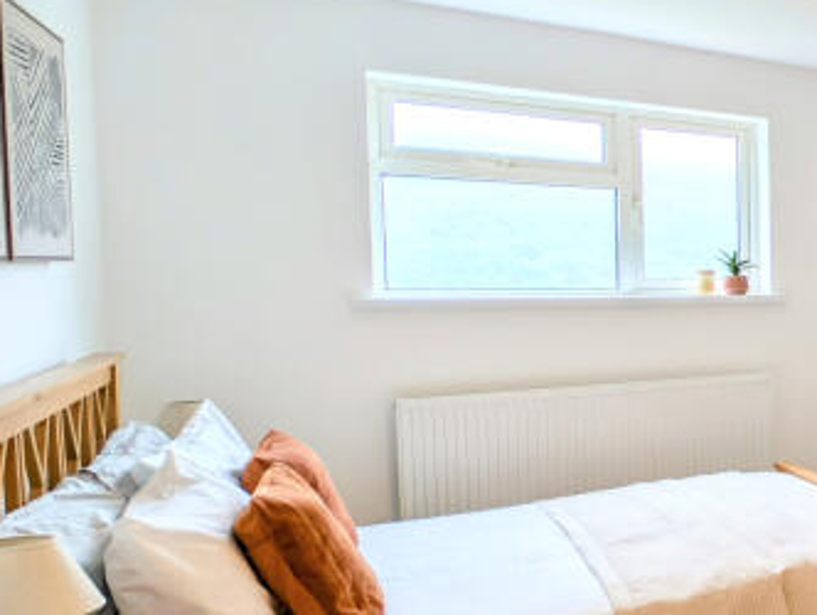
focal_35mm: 37
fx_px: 875
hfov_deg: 32.9
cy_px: 323
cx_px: 1120
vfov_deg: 38.7
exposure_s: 1/93.9
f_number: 1.95
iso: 44
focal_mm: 2.23
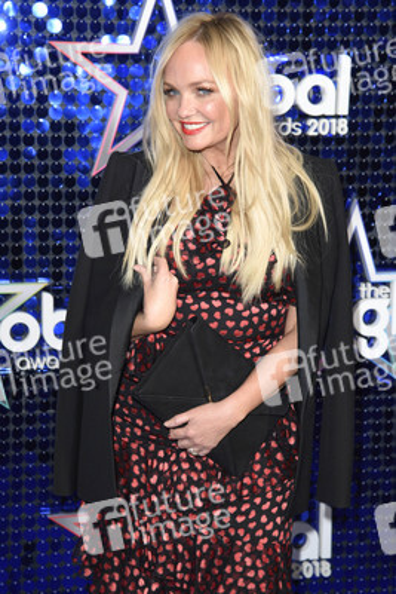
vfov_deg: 24.8
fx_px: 1352
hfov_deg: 16.7
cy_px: 297
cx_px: 198
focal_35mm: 82
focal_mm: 82
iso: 1000
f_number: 5.6
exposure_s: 1/250
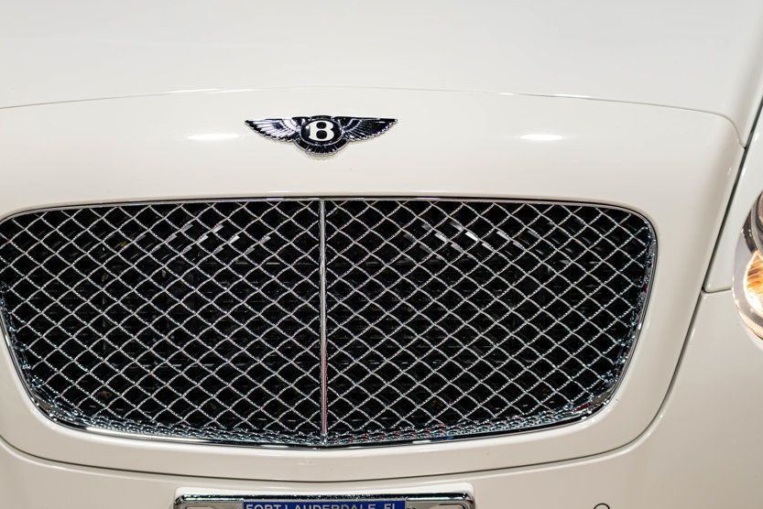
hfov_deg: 26.9
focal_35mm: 75
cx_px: 322
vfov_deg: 18.2
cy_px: 288
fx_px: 1590
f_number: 4
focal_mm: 61
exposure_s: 1/60
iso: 1250
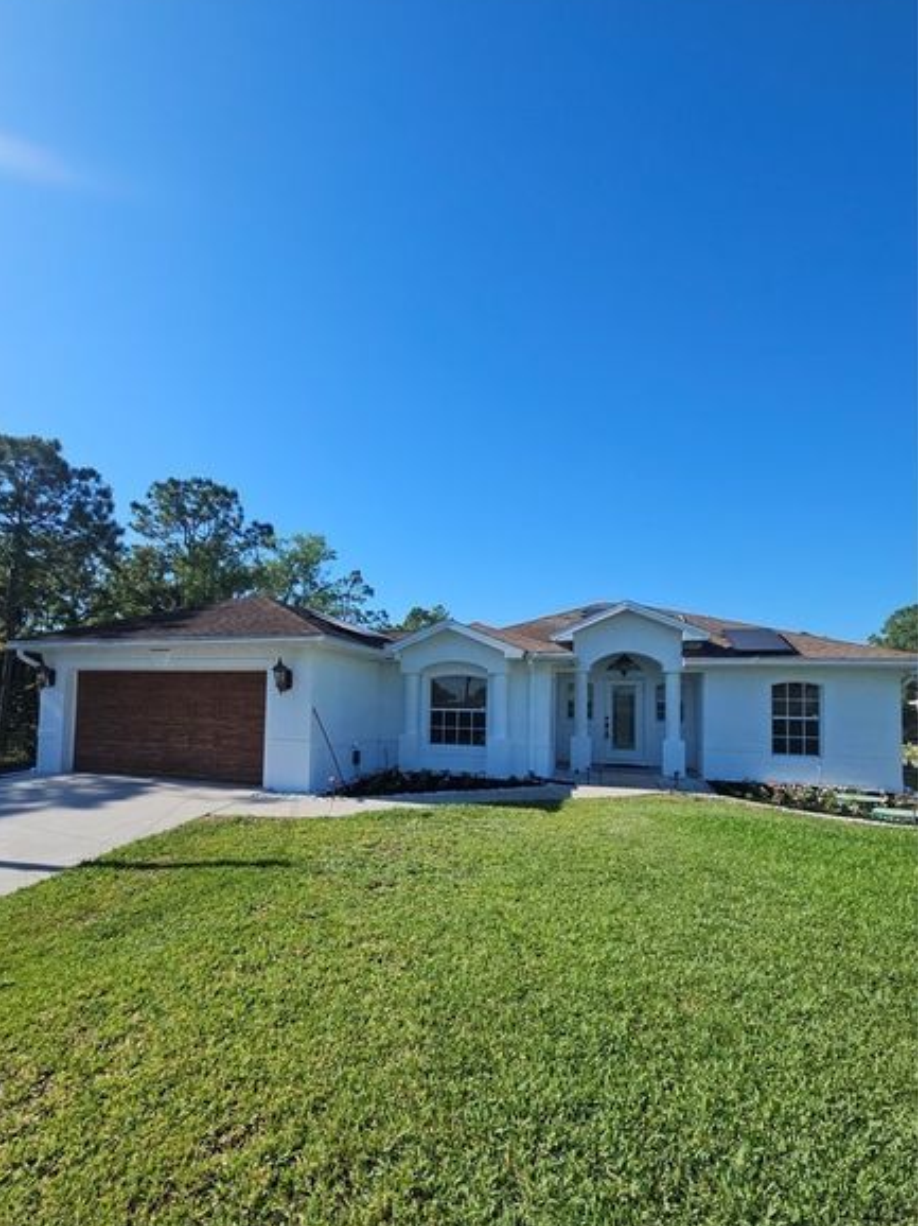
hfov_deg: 81.2
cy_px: 678
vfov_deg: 97.8
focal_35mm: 15
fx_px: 531
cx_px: 390
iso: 50
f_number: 2.2
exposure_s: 1/2635
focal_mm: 2.2
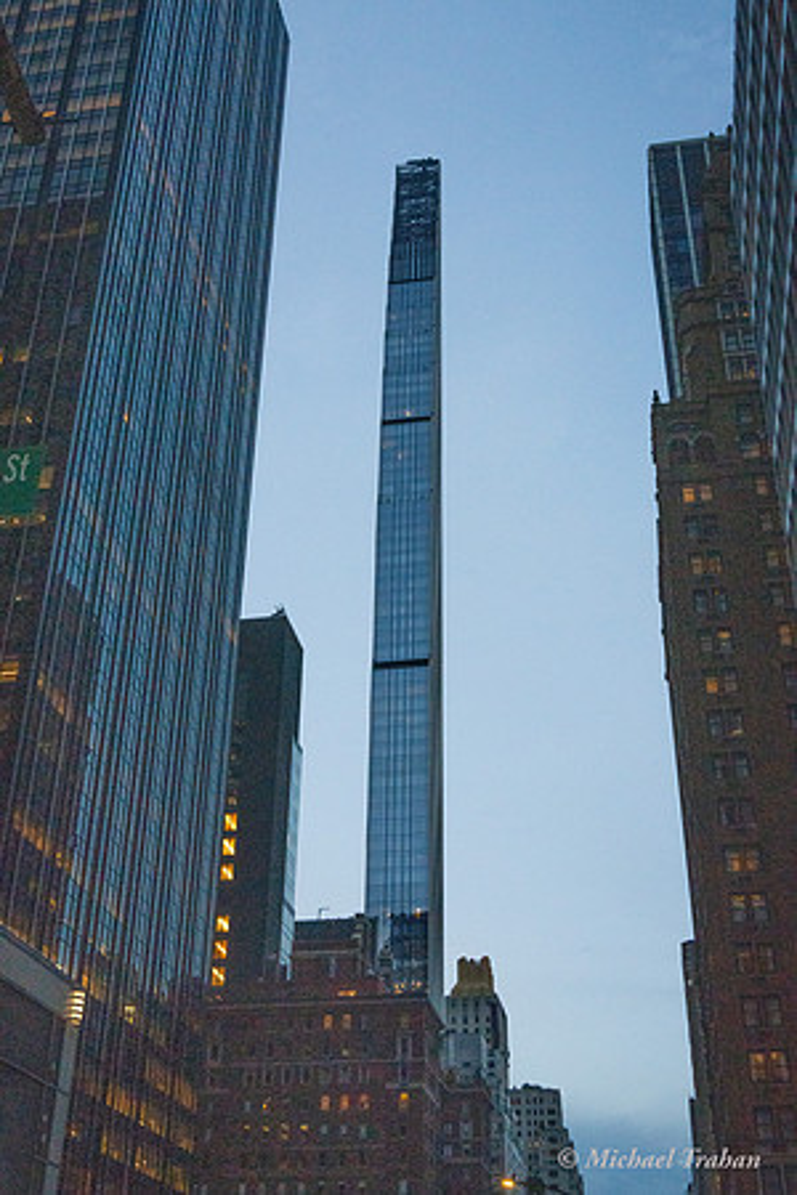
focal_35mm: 40
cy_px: 598
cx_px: 398
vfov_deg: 48.5
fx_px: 1328
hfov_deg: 33.4
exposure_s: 1/320
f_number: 14
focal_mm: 40
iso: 16000
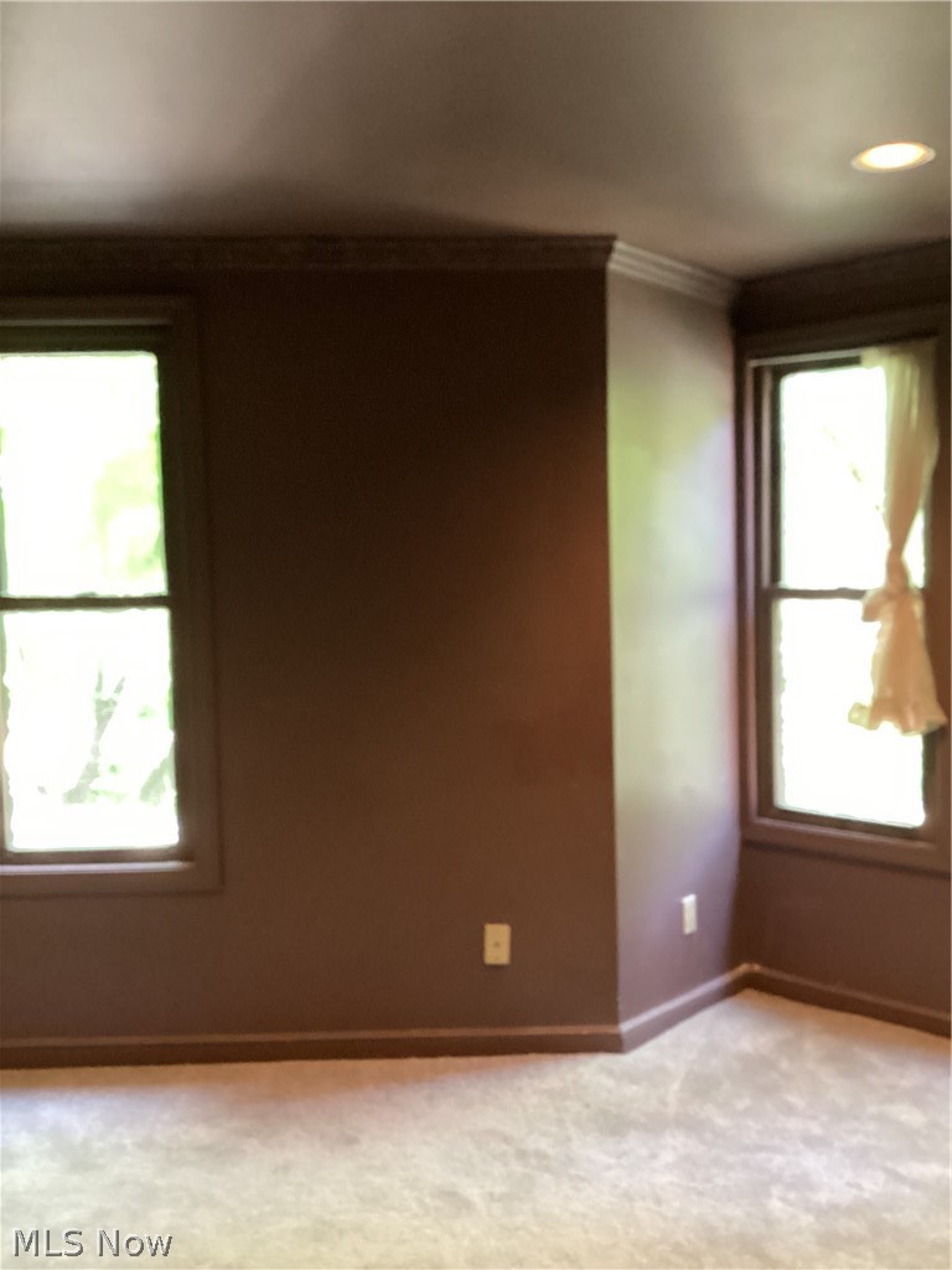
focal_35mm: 31
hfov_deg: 45.4
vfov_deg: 58.4
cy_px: 635
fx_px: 1137
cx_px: 476
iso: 320
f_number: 2.4
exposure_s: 1/25
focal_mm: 3.3
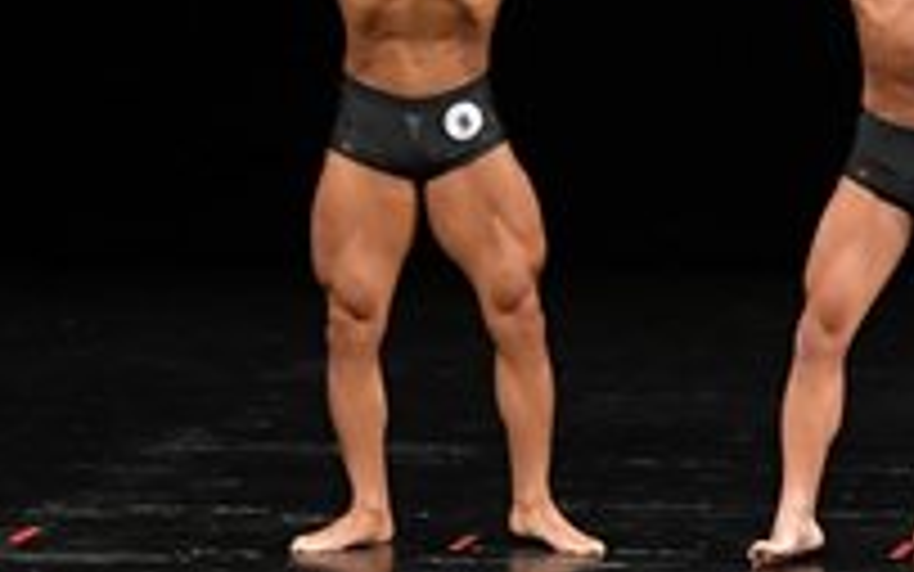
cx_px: 1308
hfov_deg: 4.6
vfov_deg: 2.9
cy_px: 77
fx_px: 11337
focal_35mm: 455
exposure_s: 1/400
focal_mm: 78
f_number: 5.6
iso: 2500
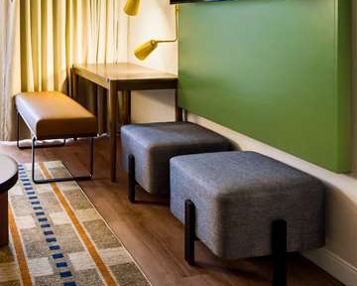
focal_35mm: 40
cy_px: 16
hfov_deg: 43.9
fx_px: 423
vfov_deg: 34.7
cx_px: 79
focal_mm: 15
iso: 400
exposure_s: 1/8
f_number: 8
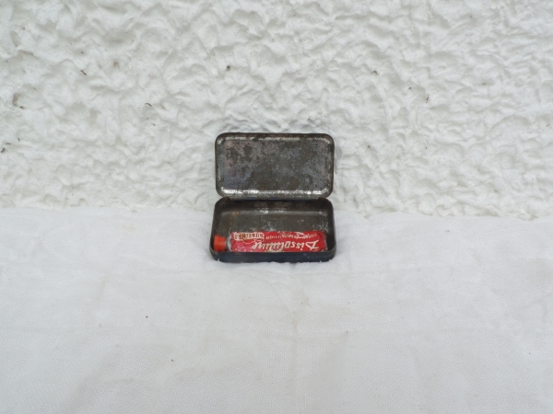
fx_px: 383
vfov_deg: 56.8
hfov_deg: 71.6
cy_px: 207
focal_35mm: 24
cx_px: 276
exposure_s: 1/80
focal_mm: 4.3
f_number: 7.4
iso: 80
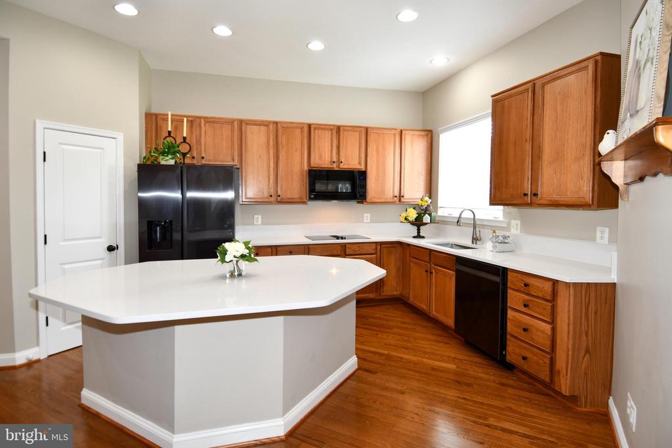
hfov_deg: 90.0
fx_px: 336
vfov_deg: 67.4
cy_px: 224
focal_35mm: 18
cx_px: 336
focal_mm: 12
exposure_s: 1/60
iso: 320
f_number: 4
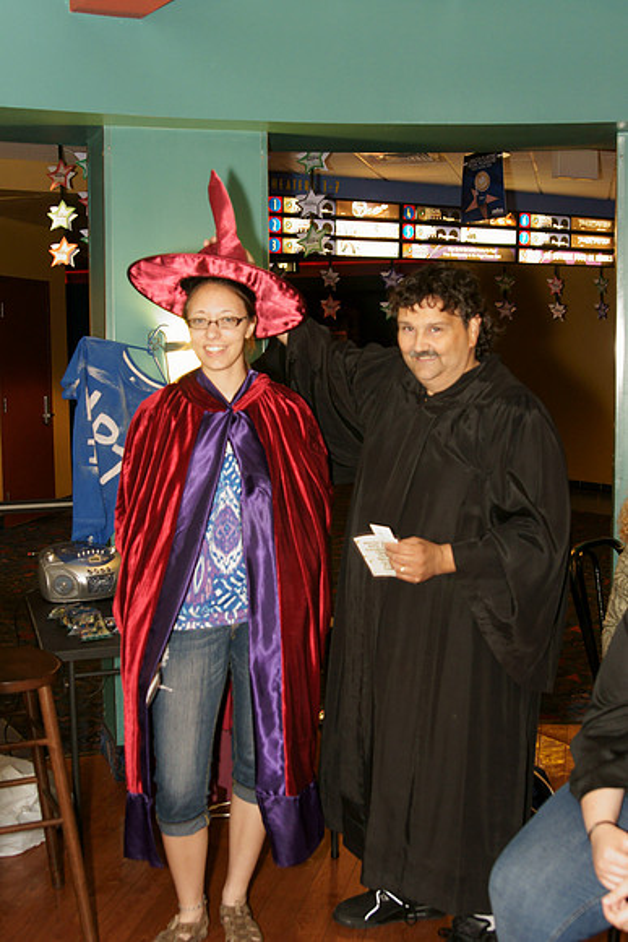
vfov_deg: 46.4
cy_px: 471
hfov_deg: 31.9
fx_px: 1098
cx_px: 314
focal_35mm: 42
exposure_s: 1/60
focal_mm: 28
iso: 800
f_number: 3.2
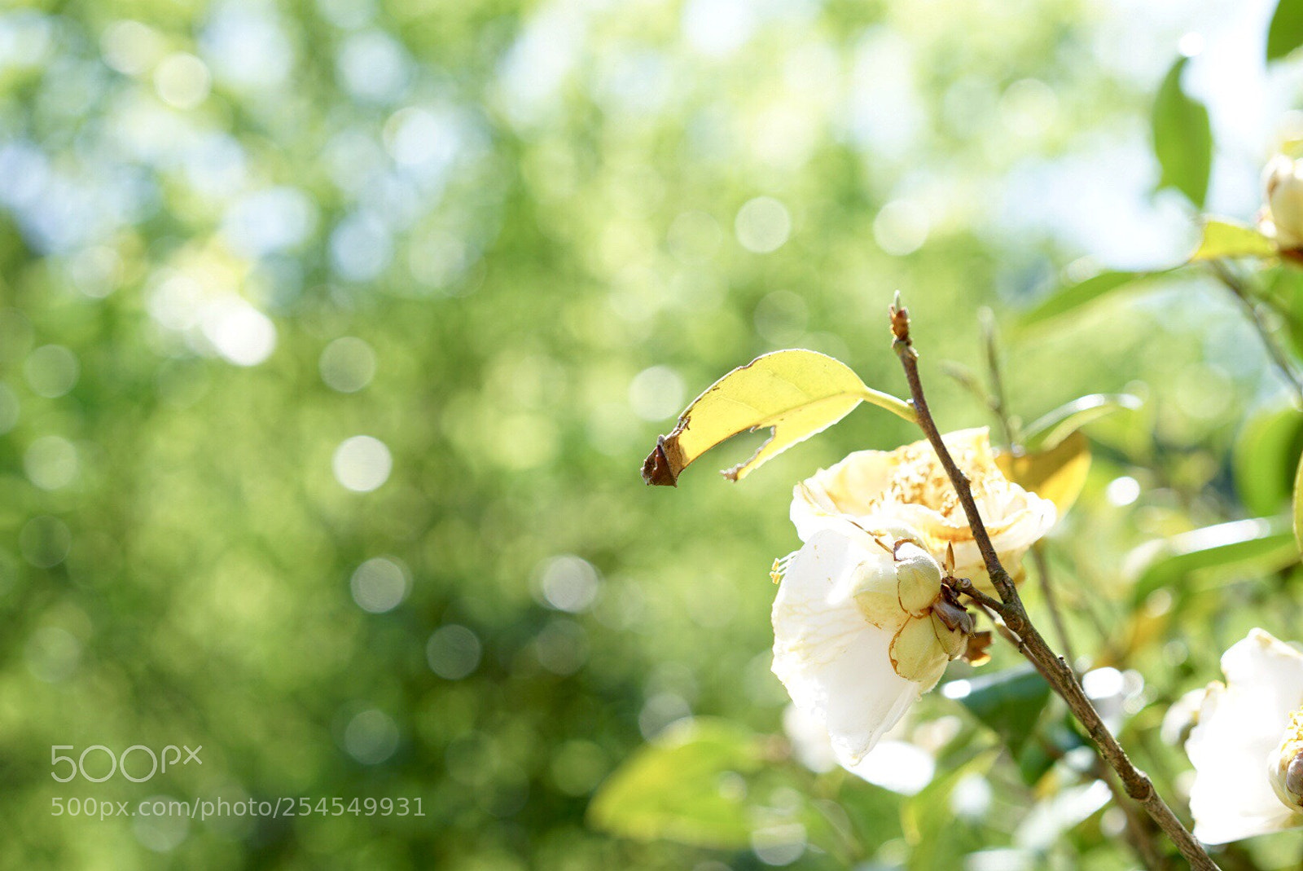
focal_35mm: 55
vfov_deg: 24.7
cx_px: 652
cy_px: 436
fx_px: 1992
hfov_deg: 36.2
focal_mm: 55
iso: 100
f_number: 4
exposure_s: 1/200
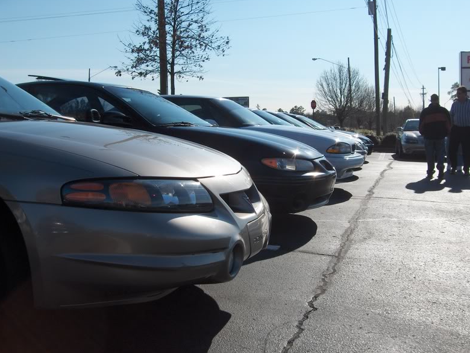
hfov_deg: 46.8
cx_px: 238
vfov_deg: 36.0
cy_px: 173
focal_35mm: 40
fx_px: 543
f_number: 4.8
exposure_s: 1/952
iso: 100
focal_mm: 8
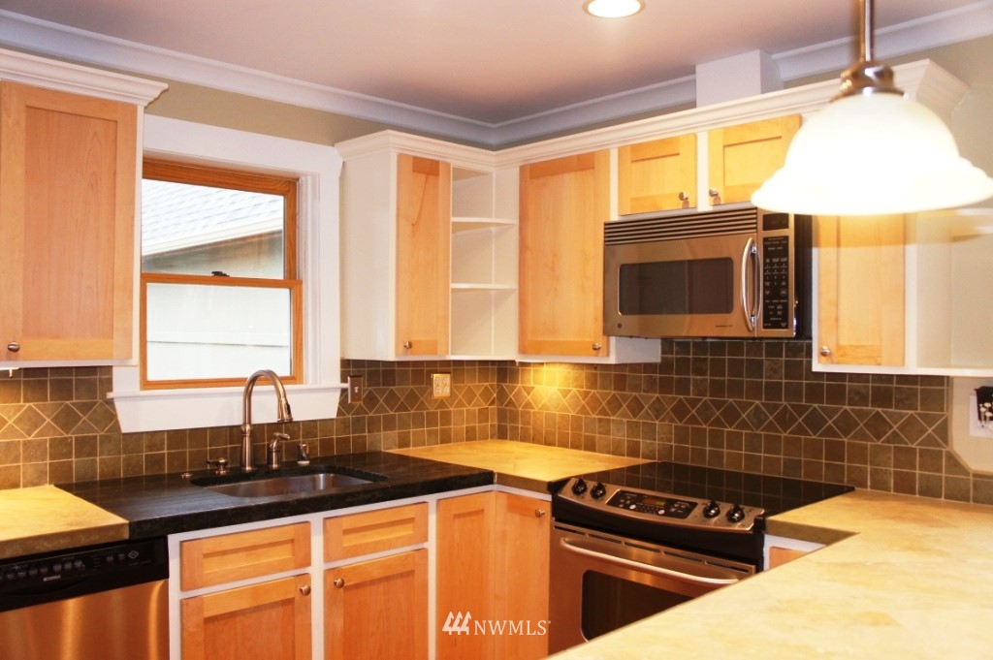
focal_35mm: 28
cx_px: 496
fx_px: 785
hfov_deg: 64.6
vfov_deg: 45.6
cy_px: 330
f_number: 4
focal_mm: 19
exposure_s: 1/60
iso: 800
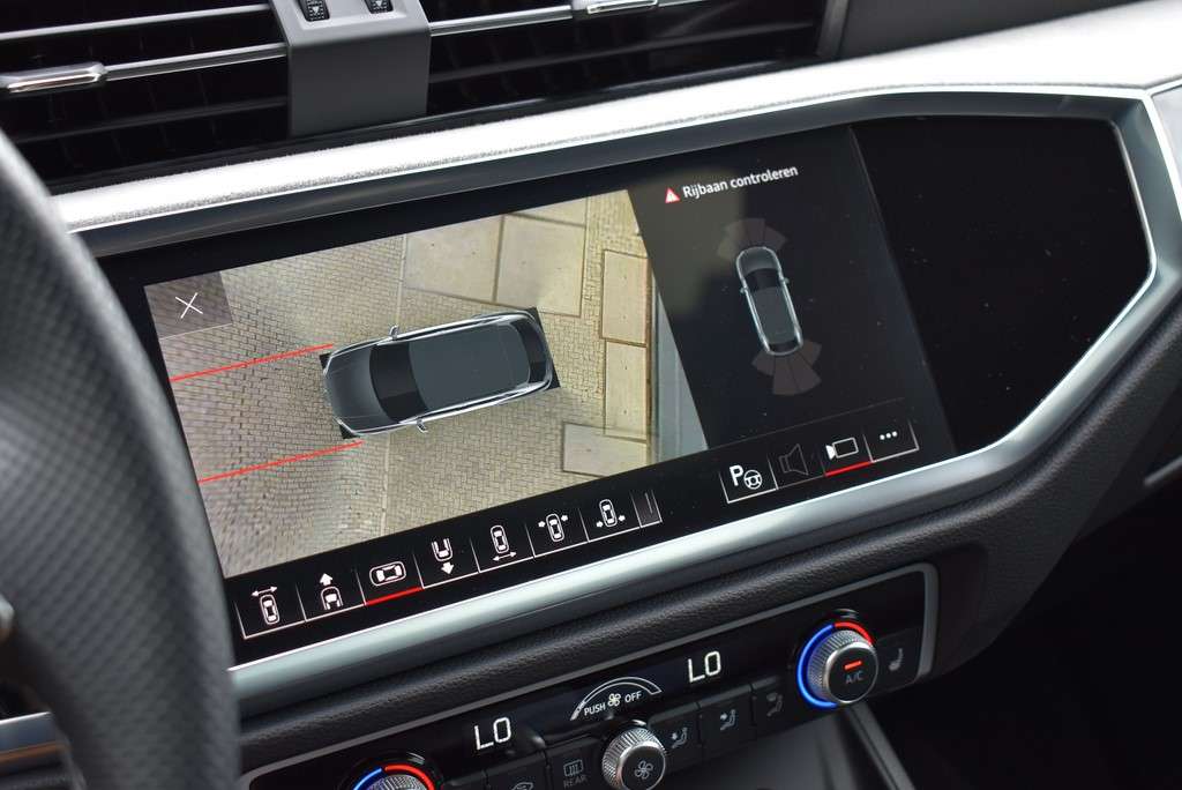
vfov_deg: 23.8
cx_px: 591
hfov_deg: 35.0
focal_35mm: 57
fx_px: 1872
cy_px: 395
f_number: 4.8
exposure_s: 1/60
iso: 450
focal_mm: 38
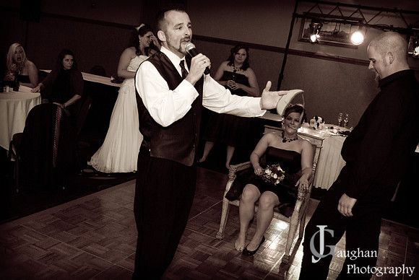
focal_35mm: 39
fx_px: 454
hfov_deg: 49.5
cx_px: 210
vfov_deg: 34.3
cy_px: 140
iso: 640
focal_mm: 26
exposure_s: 1/60
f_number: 2.8
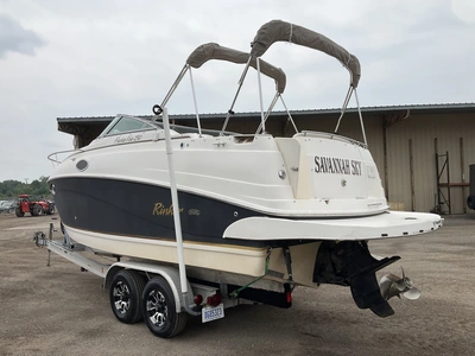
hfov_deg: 61.7
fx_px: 398
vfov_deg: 48.2
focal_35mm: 29
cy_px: 178
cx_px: 238
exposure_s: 1/3125
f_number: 1.8
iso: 25
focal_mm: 3
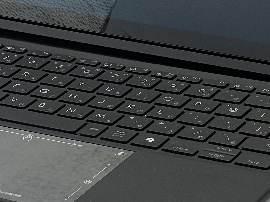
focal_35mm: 231
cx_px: 105
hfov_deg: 8.6
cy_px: -20
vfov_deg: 6.4
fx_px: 1802
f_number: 2.8
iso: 40
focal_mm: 9
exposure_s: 1/99
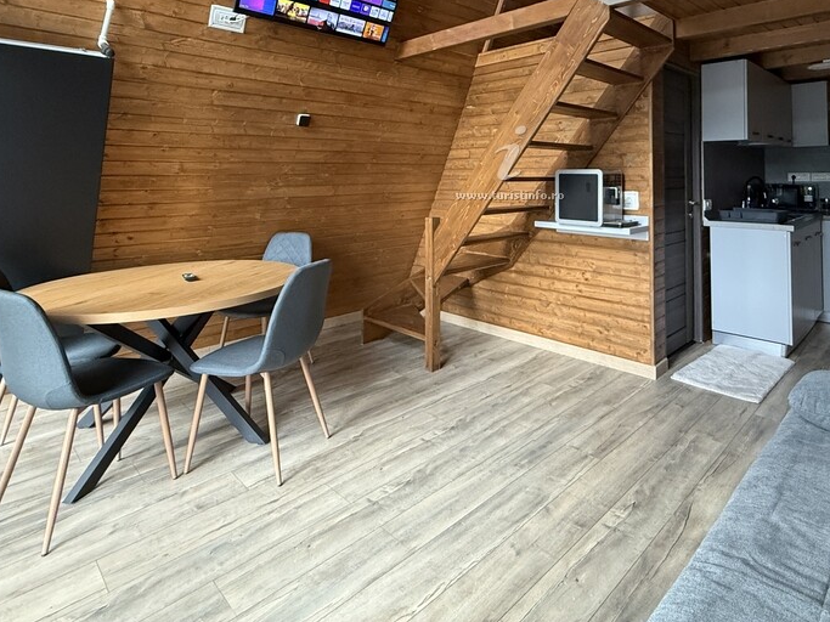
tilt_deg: +2.2
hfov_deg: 77.8
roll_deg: +0.3
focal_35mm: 21
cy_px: 160
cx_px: 509
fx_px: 503
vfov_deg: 60.2
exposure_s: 1/60
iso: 500
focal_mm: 2.22
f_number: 2.2
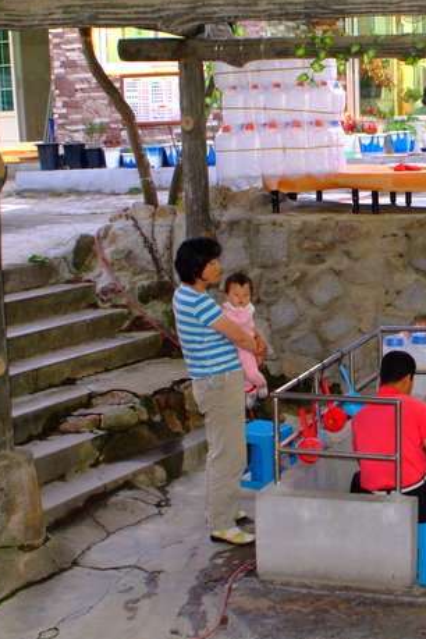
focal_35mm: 64
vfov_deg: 31.4
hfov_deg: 20.6
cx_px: 424
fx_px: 1136
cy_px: 317
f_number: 4.8
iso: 800
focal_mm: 28
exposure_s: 1/10
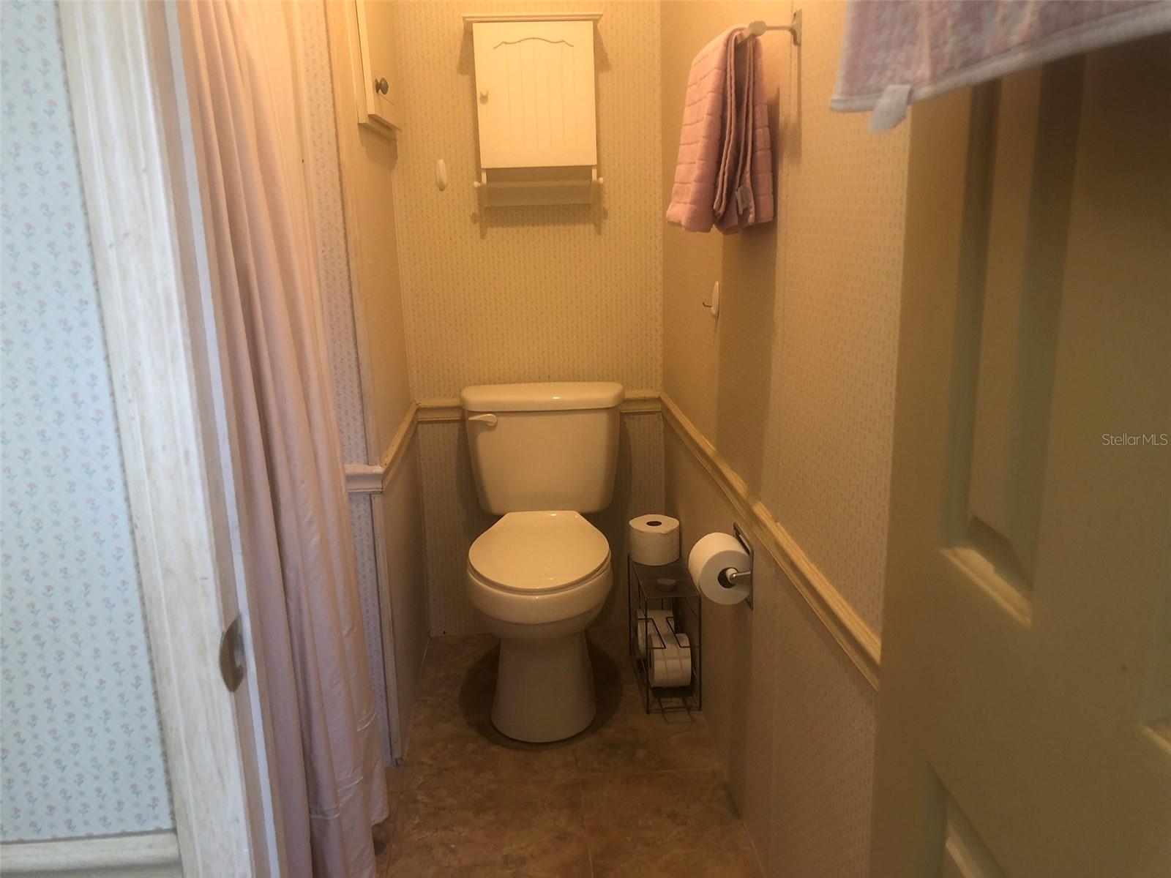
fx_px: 947
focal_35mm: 28
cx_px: 586
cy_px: 439
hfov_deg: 63.4
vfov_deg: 49.7
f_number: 1.8
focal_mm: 4
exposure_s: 1/15
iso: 40
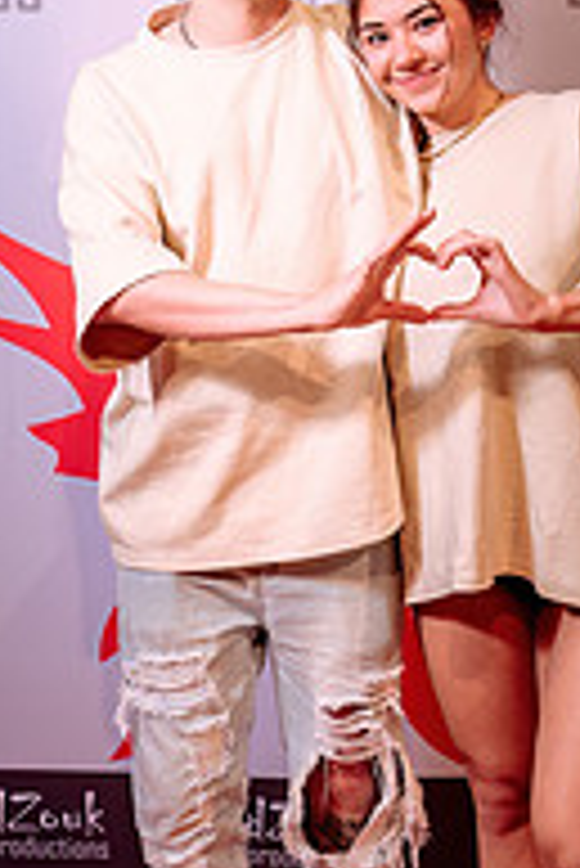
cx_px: 270
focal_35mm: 84
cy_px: 360
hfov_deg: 16.3
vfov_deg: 24.1
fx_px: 2026
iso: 500
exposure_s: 1/100
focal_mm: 36
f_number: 4.5
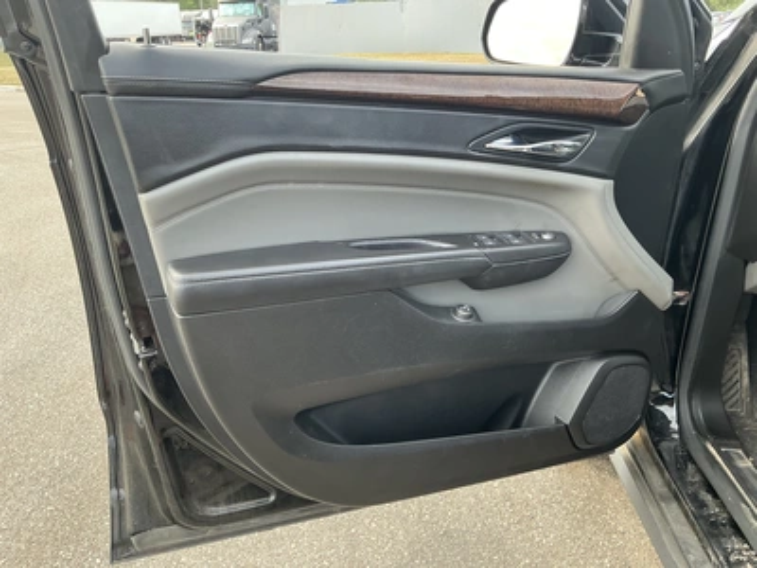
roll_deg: +0.9
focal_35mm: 28
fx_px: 612
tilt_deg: -22.1
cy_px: 284
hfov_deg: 63.4
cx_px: 378
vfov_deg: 49.7
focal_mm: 3
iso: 32
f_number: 1.8
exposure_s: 1/122
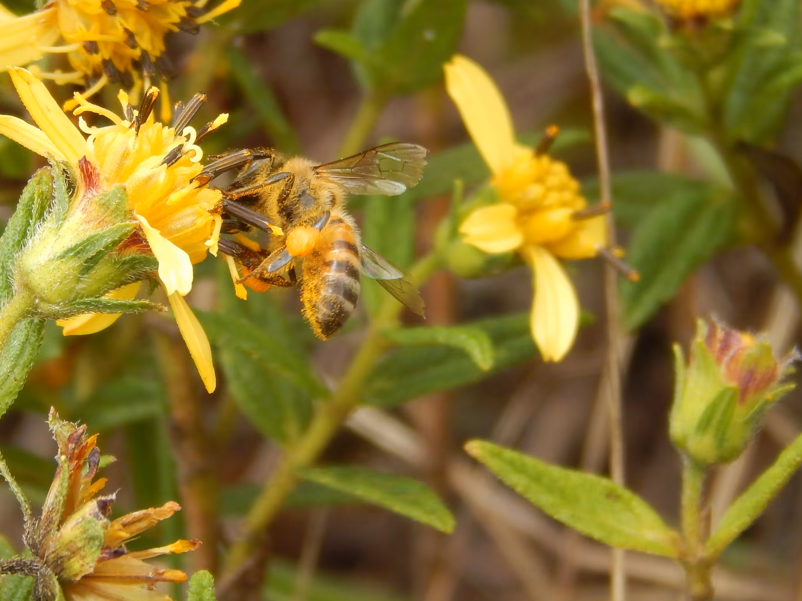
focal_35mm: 267
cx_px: 221
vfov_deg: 5.6
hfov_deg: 7.4
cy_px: 269
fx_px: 6186
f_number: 5.1
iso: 160
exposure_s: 1/250
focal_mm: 28.7
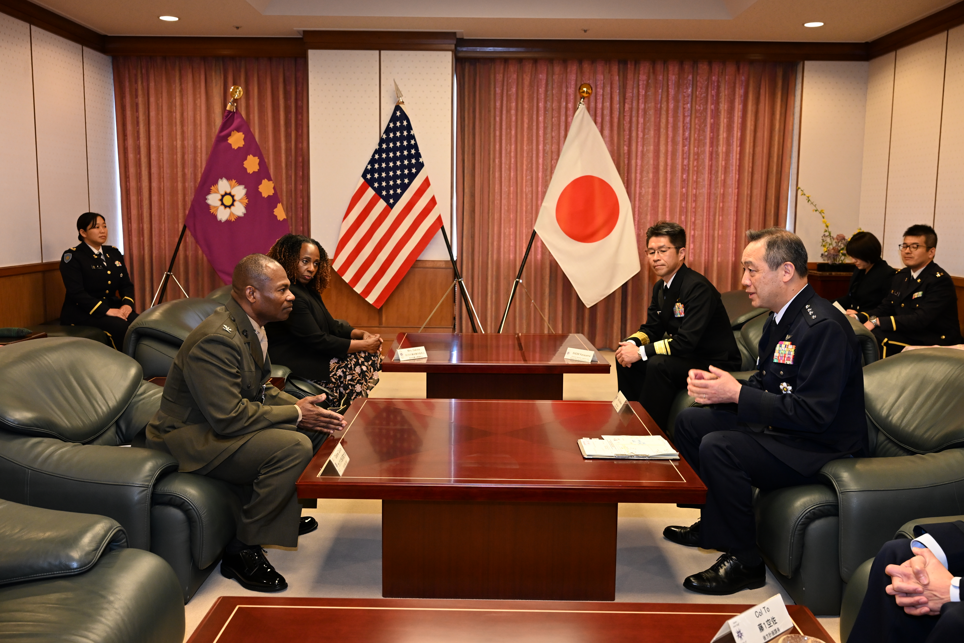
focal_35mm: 33
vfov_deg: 40.0
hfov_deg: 57.2
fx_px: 884
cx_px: 482
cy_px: 322
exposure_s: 1/160
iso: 2500
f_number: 5.6
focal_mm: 33
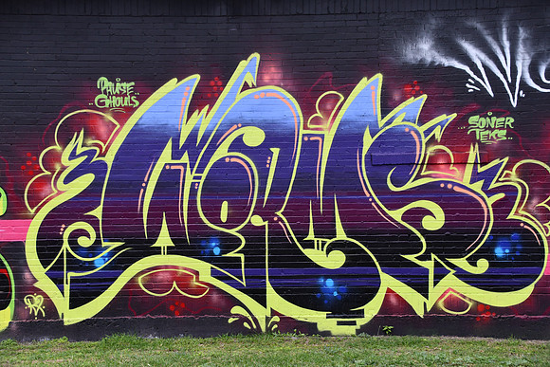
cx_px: 275
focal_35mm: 72
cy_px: 184
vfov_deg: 18.9
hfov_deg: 28.1
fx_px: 1100
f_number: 5.6
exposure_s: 1/250
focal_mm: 48
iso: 320
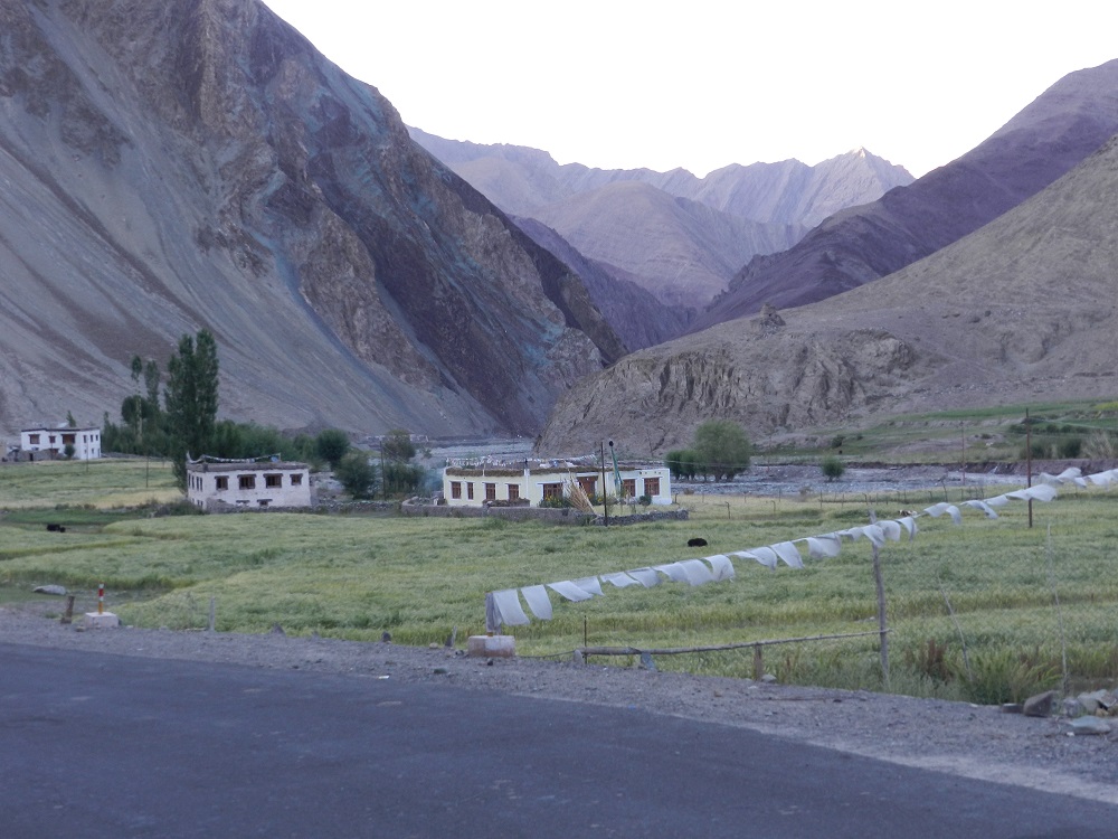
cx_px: 559
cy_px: 420
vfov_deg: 21.6
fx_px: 2196
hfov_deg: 28.6
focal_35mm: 68
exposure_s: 1/50
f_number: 4.7
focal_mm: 12.1
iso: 160
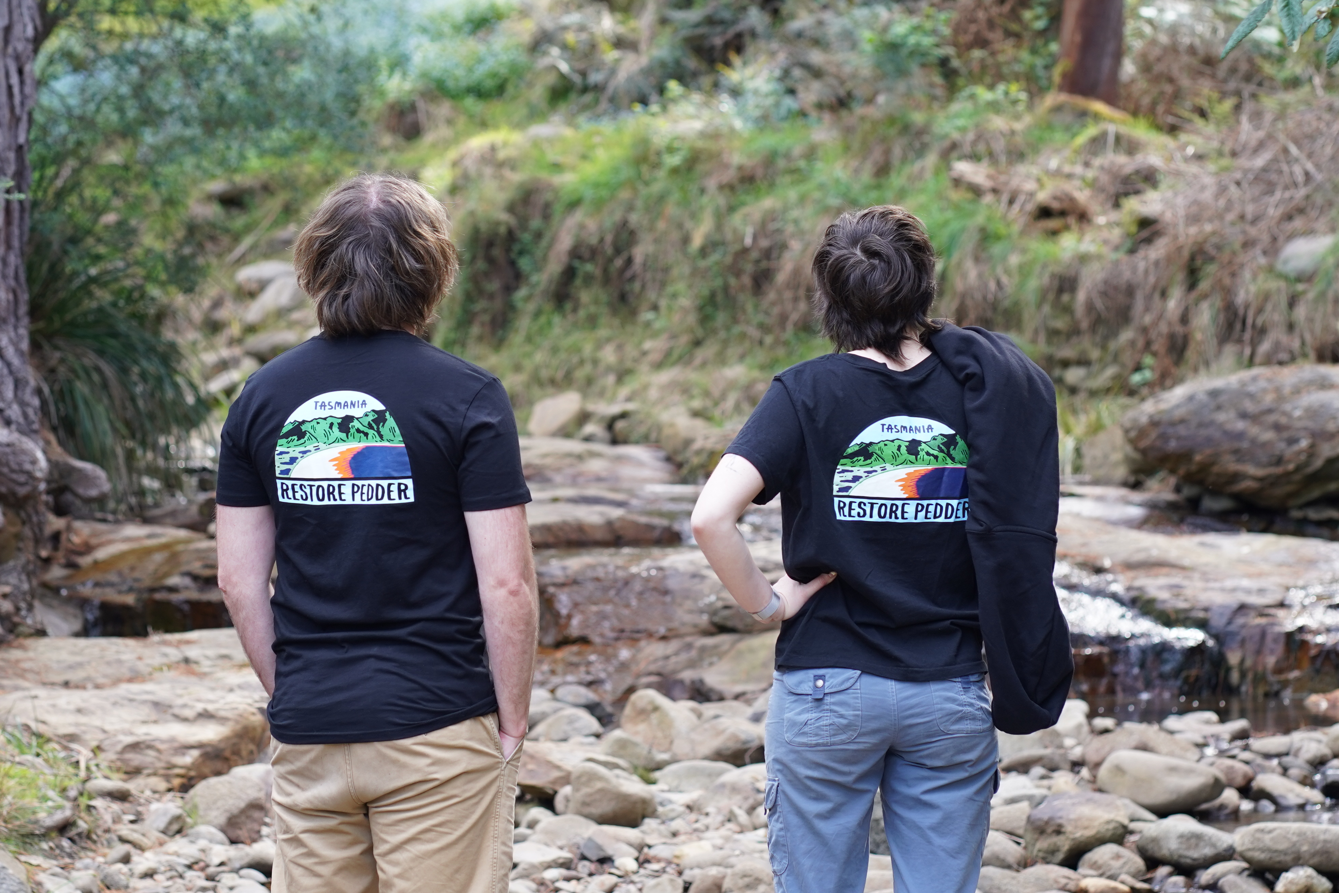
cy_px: 446
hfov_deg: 16.1
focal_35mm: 127
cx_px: 670
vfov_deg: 10.8
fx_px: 4723
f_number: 4
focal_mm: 85
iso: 400
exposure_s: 1/160
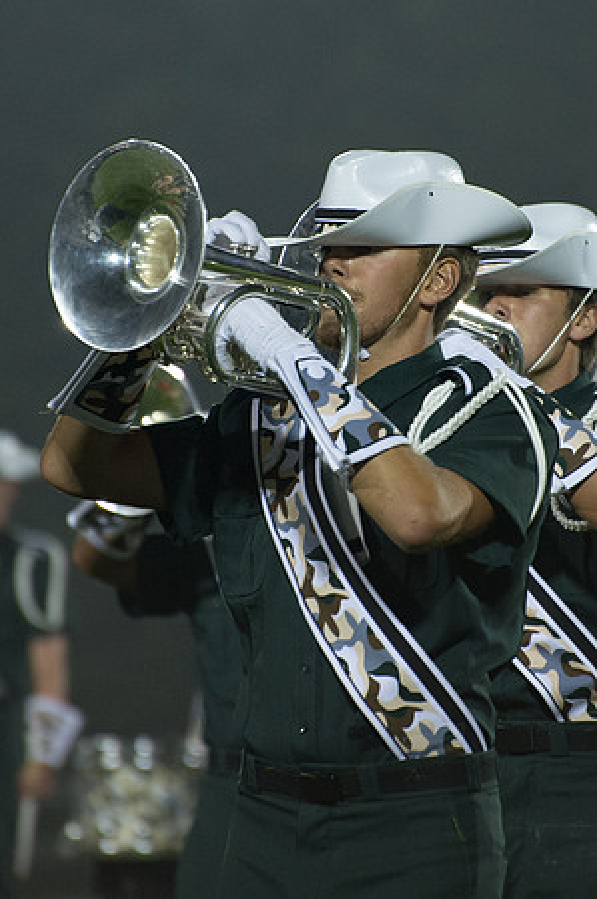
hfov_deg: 2.7
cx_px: 424
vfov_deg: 4.0
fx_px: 12822
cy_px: 307
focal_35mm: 514
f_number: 5.6
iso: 3600
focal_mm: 260
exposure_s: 1/160
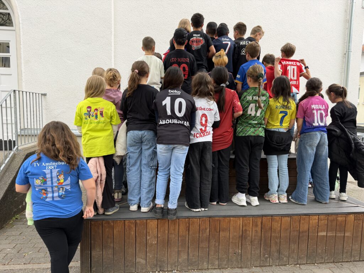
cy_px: 136
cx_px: 182
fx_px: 252
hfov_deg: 71.6
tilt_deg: -5.7
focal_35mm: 24
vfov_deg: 56.8
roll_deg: -1.0
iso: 80
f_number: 1.78
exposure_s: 1/121
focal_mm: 6.76
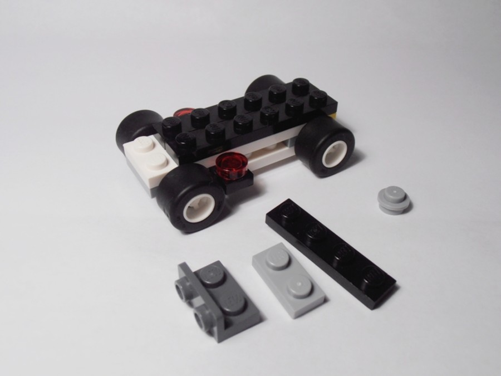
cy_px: 188
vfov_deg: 38.7
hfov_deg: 50.1
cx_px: 250
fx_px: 536
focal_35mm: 37
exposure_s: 1/60
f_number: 3.9
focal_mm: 6.61
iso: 80
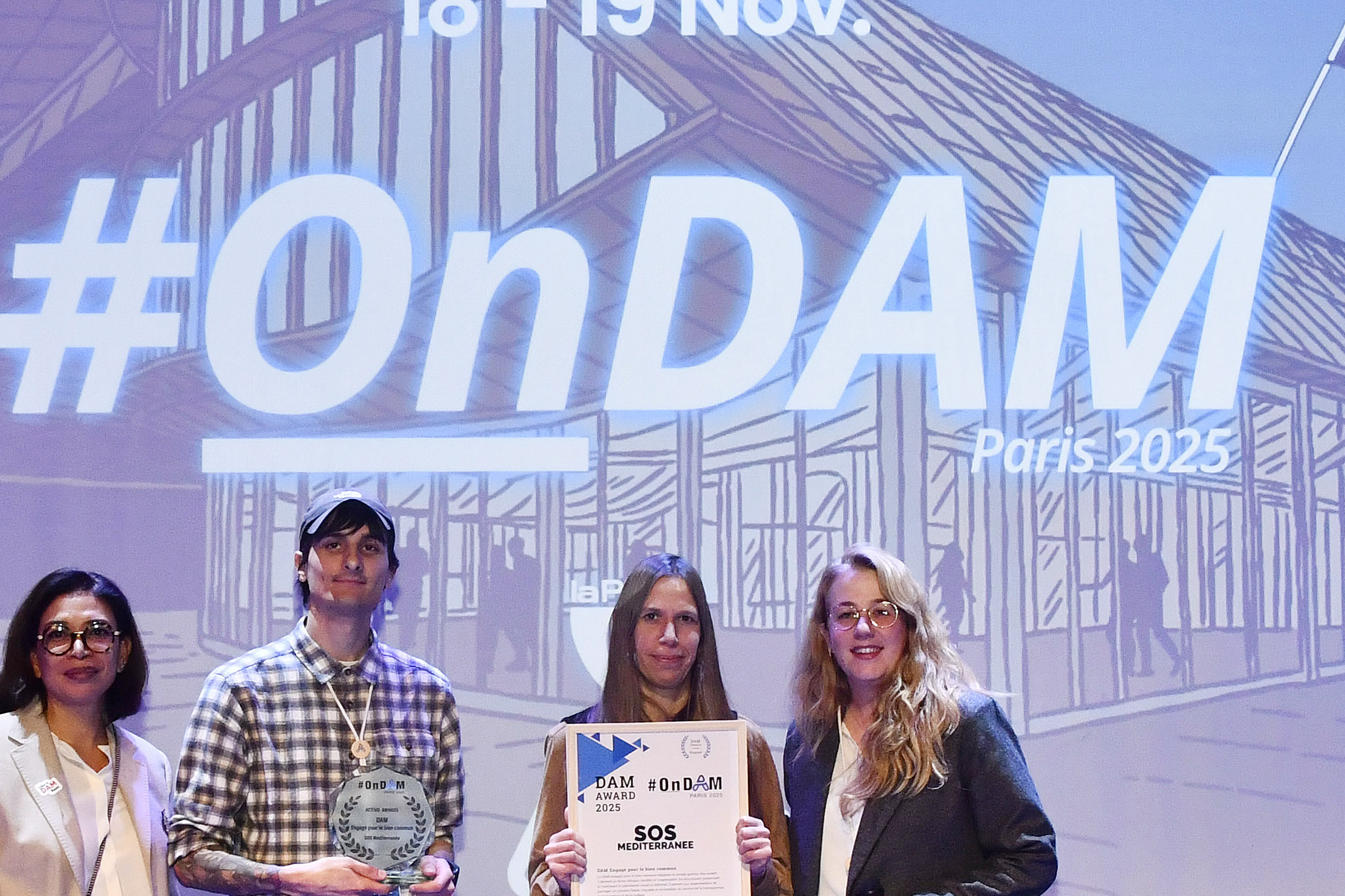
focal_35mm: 73
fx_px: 2727
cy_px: 692
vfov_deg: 18.5
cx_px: 356
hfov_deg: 27.4
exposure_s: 1/125
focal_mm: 20
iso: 1250
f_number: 5
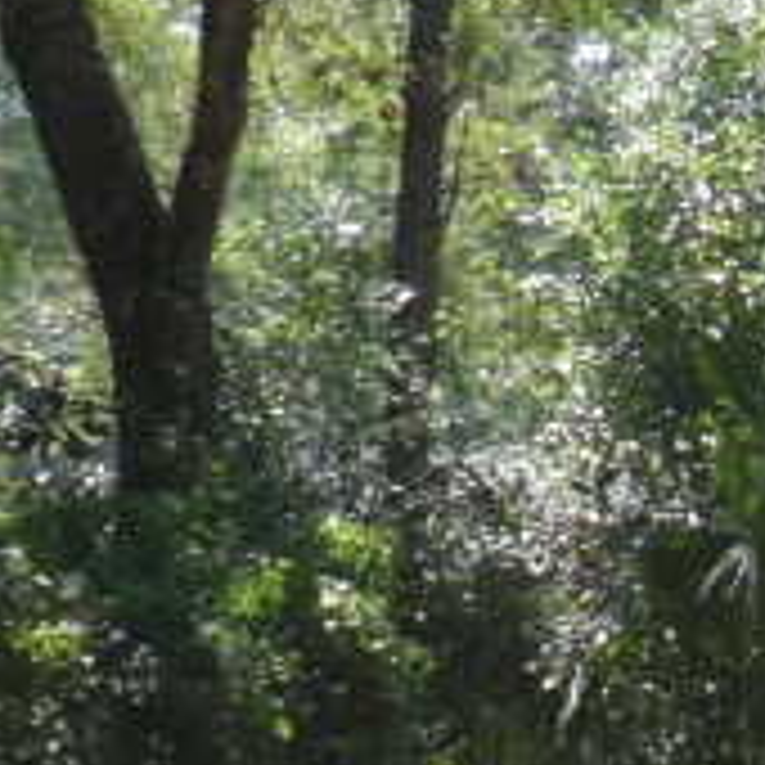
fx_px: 7051
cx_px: 1364
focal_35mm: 282
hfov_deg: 6.1
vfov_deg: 6.1
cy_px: 1089
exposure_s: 1/125
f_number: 4
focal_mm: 8.7
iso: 80
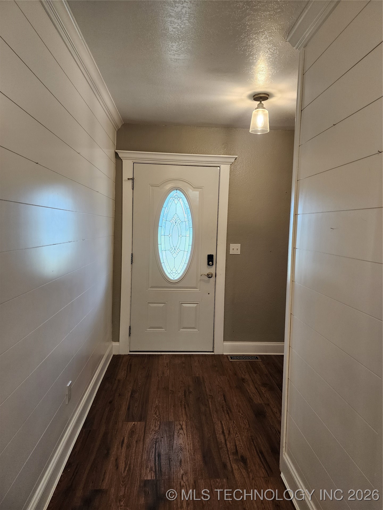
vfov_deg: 73.9
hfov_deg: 58.9
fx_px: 339
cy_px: 255
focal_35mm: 23
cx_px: 192
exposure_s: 1/120
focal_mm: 6.4
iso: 160
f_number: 1.8
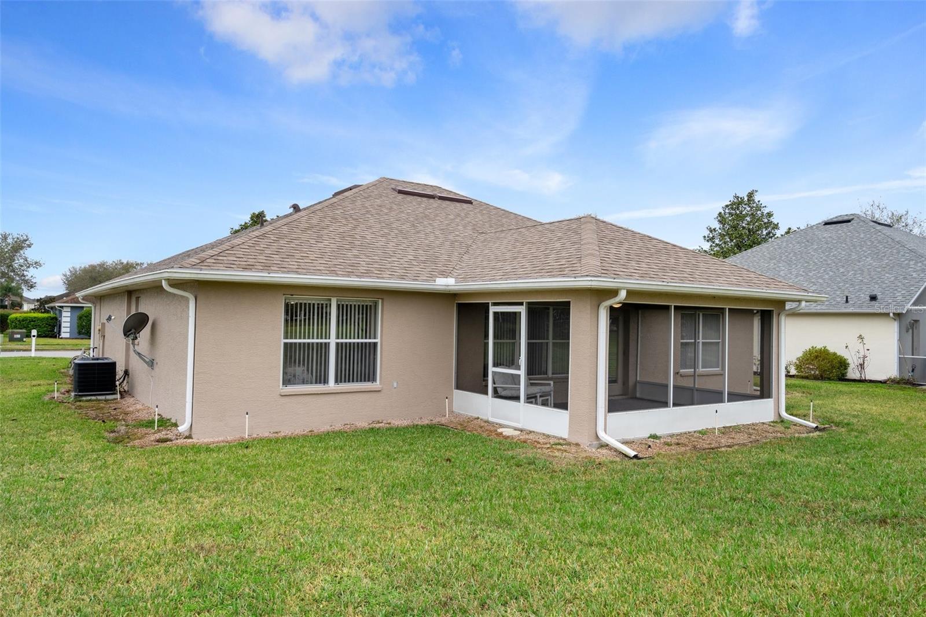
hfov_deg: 71.5
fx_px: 643
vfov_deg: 51.3
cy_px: 308
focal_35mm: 25
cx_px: 463
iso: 320
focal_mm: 25
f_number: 8
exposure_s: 1/400
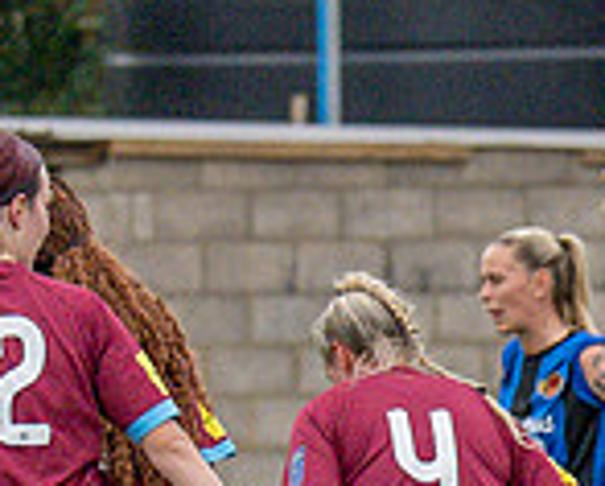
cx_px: 1261
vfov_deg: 0.9
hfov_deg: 1.1
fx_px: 30301
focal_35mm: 1690
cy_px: 765
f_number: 4
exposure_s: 1/2000
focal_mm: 135
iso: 640
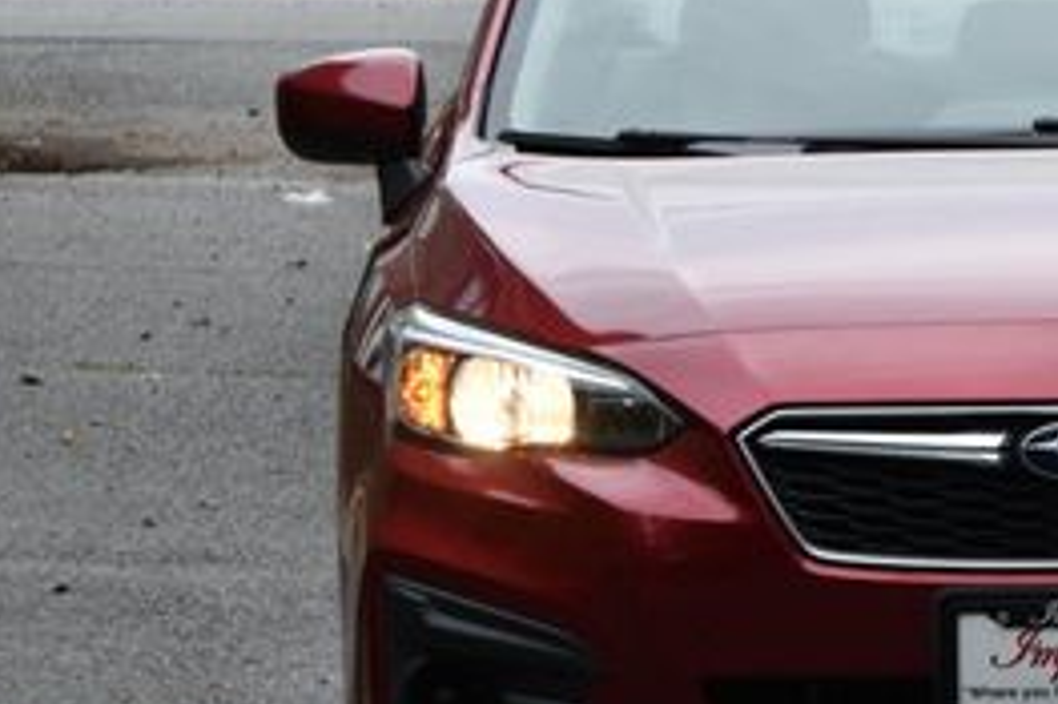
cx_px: 1074
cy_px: 253
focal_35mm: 373
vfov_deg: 3.7
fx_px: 10955
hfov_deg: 5.5
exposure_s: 1/250
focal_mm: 102
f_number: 8
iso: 180
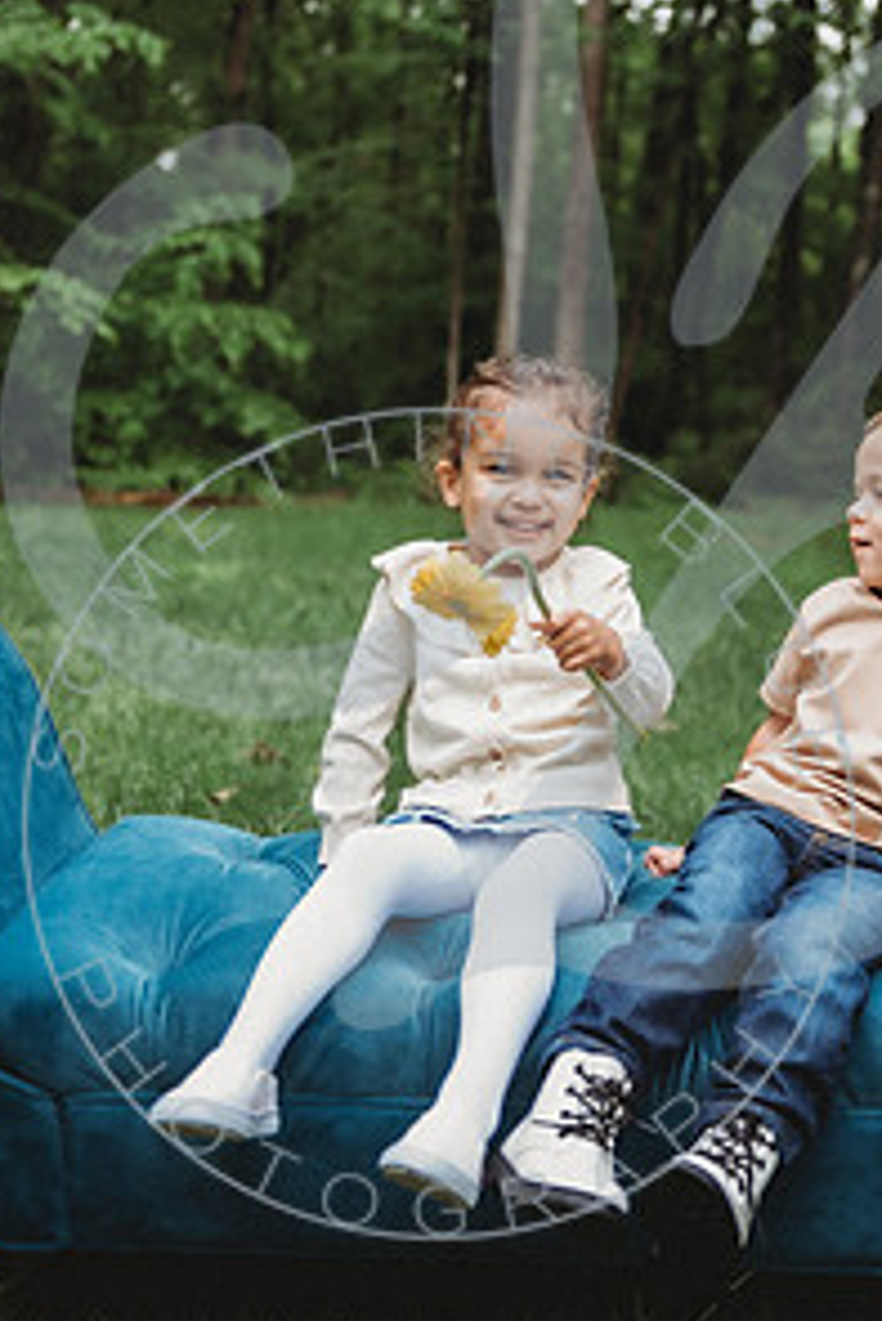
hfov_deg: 23.2
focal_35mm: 58
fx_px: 2129
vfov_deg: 34.3
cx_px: 640
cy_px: 484
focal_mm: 38
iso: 200
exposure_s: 1/200
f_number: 2.8
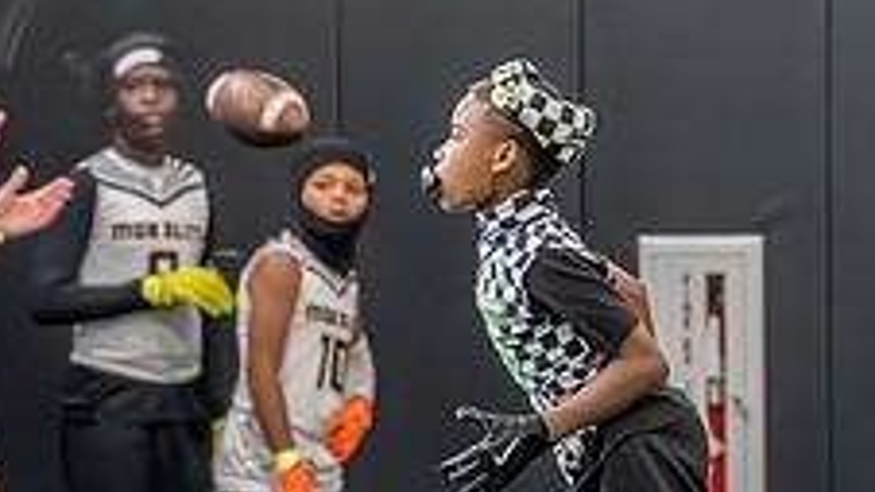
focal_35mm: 1203
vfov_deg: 1.0
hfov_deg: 1.8
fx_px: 27905
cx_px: -237
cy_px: 568
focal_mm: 200
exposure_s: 1/1000
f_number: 2.8
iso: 6400
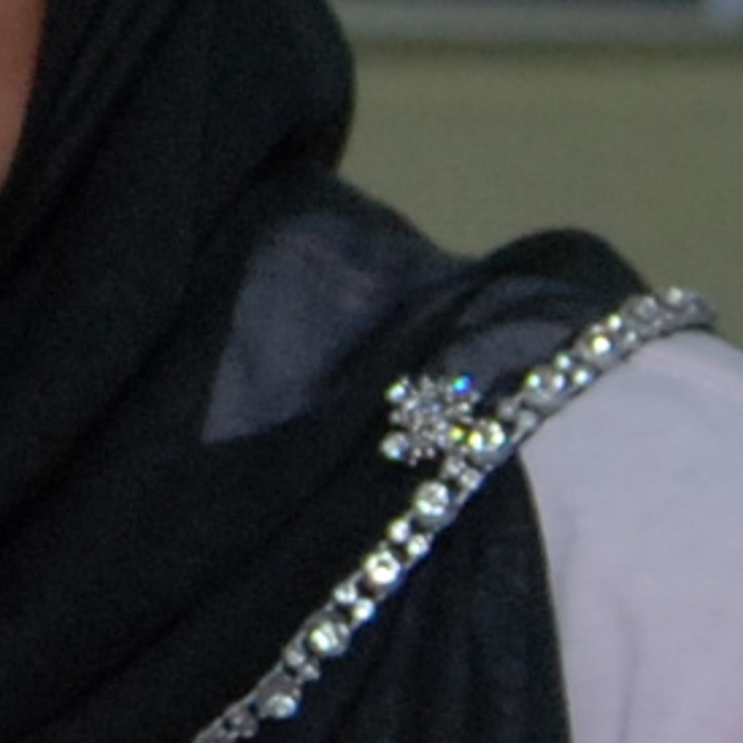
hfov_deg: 5.4
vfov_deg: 5.4
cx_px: -459
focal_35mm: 323
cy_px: -43
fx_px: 7844
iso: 500
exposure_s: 1/60
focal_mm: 24
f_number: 2.8
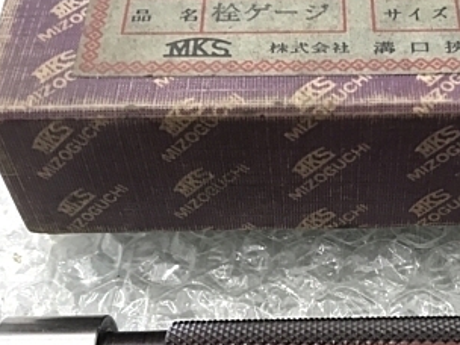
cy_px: 225
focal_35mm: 59
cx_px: 354
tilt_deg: -53.0
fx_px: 784
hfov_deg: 32.0
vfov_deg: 24.7
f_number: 1.8
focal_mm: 3.99
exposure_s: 1/24
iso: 40
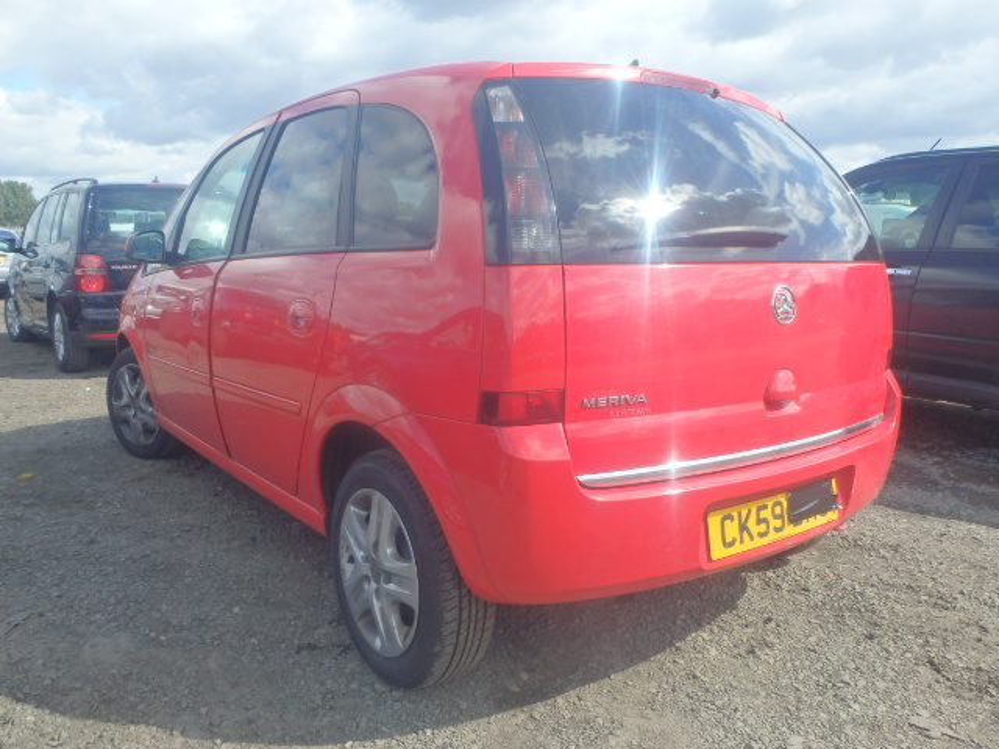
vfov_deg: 49.7
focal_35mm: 28
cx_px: 500
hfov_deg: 63.4
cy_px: 374
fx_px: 808
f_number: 3.9
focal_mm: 5
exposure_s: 1/640
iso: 125
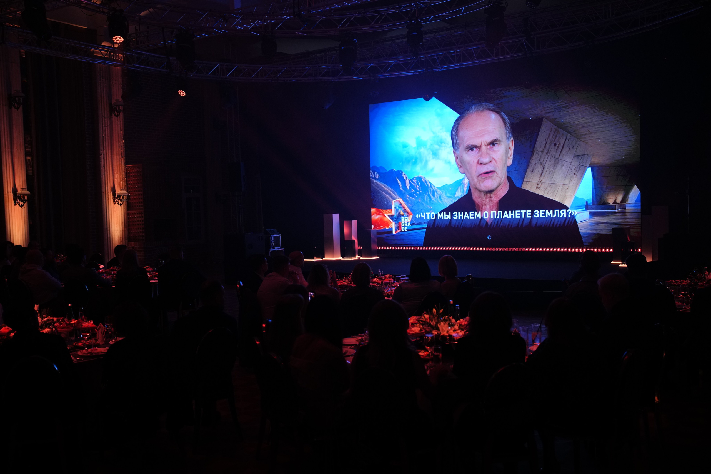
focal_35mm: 35
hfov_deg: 54.4
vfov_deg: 37.9
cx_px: 356
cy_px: 237
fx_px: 691
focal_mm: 35
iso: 800
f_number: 2.8
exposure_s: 1/200
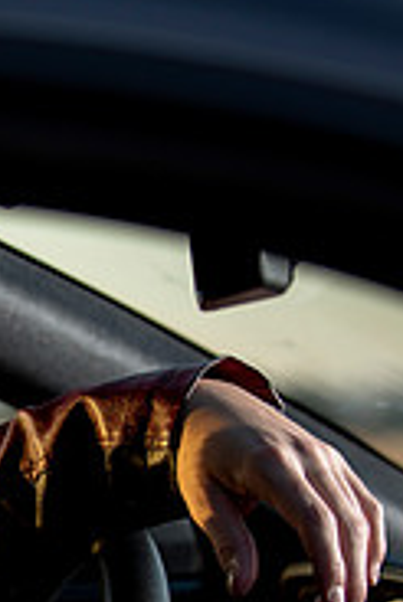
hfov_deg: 6.2
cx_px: -141
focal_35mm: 221
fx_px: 3704
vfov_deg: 9.3
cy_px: 584
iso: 200
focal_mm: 70
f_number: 2.8
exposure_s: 1/250
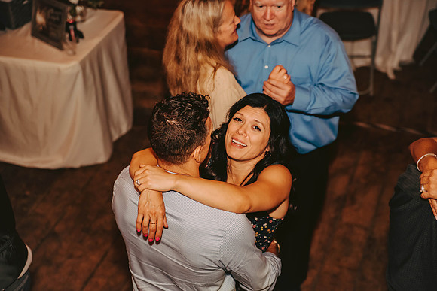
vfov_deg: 18.2
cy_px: 146
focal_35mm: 75
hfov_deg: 27.0
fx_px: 911
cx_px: 218
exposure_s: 1/125
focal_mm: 75
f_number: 2.8
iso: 1250
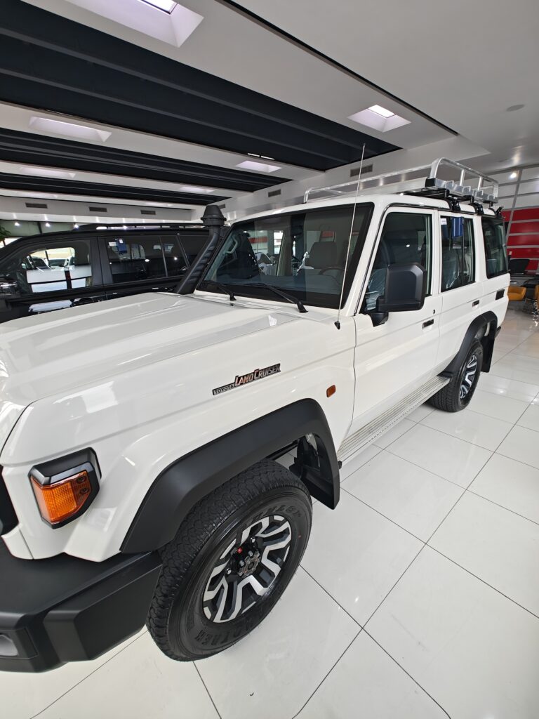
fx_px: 291
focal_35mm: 14
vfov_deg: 102.1
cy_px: 360
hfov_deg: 85.7
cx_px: 270
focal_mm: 2.59
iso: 160
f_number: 2.2
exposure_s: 1/60
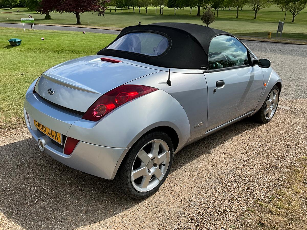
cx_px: 154
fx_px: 257
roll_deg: -0.9
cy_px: 115
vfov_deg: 48.2
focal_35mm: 29
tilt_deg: -23.1
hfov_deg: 61.7
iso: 25
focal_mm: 3
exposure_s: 1/1534
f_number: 1.8
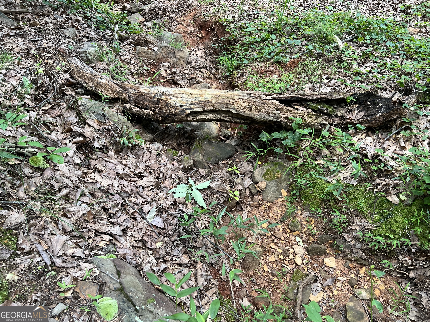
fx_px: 323
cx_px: 215
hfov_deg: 67.3
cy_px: 161
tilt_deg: -47.1
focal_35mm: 26
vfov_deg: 53.1
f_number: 1.5
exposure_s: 1/121
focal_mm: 5.7
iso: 80
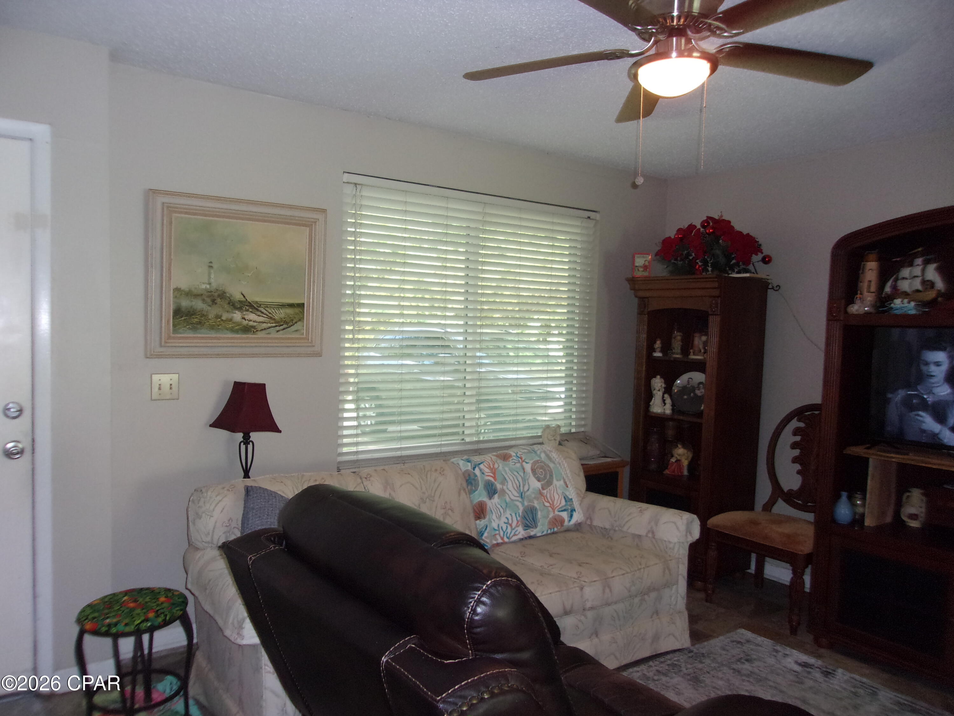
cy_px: 358
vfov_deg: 51.4
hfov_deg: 65.3
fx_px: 744
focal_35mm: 27
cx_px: 477
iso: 200
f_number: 3
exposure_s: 1/34
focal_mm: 4.9
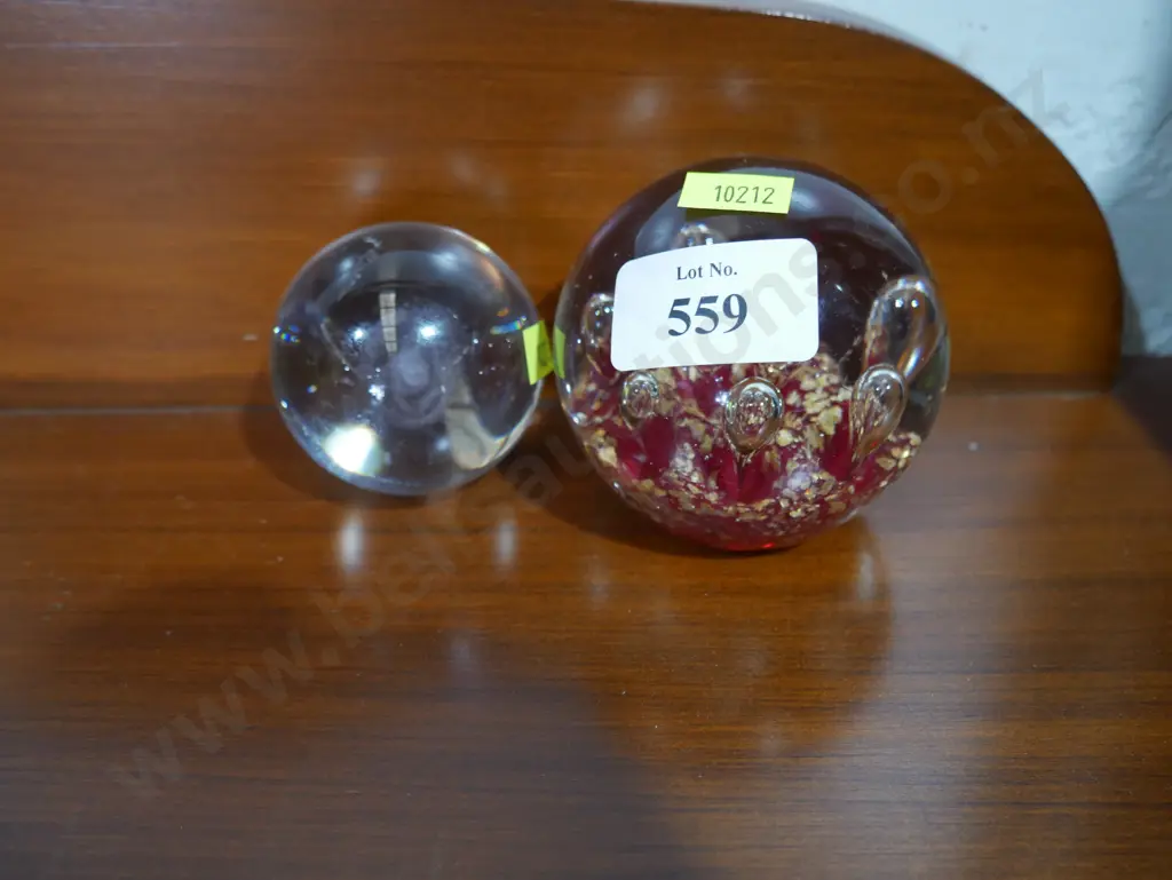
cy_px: 440
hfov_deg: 56.8
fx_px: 1084
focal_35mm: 32
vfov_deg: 44.2
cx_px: 586
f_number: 3.6
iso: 640
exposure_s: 1/60
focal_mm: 16
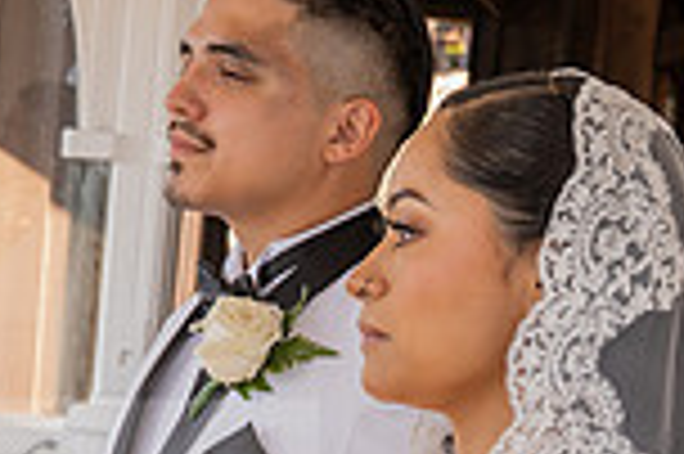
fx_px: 2145
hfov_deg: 18.1
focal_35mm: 113
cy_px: 437
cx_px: 223
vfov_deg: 12.0
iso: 100
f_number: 3.5
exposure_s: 1/100
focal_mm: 24
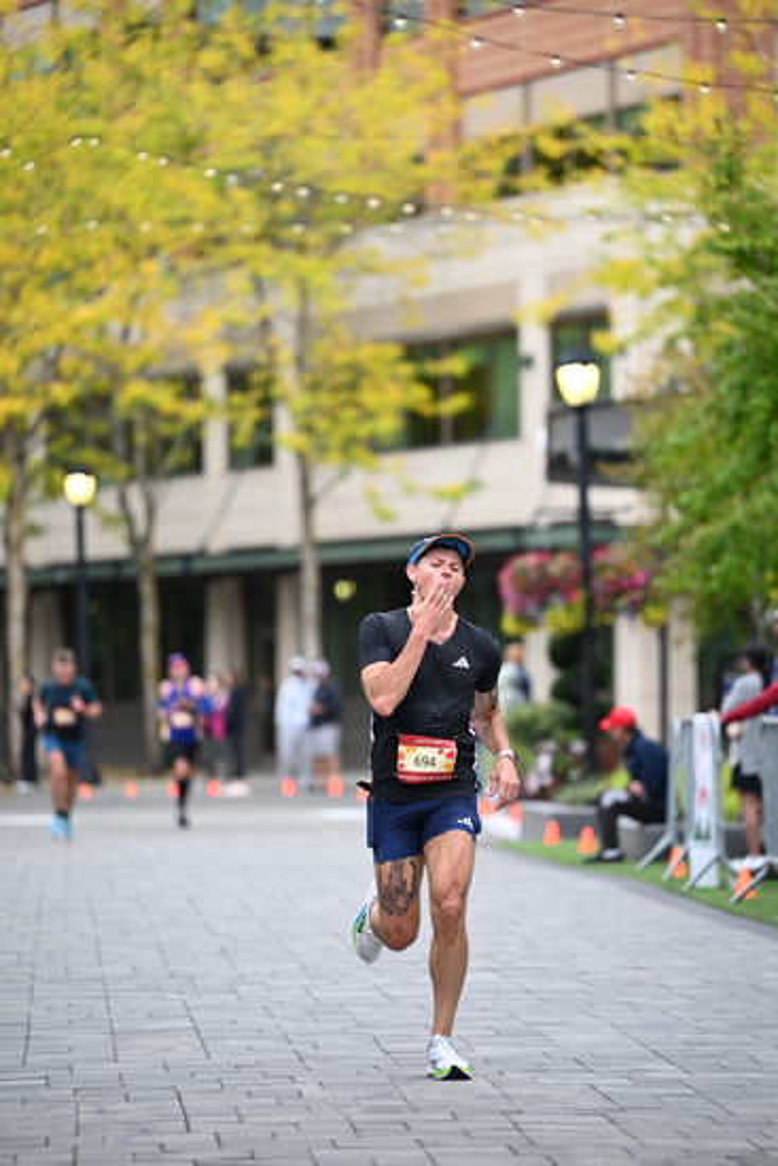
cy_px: 583
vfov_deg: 12.4
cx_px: 389
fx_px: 5345
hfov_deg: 8.3
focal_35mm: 165
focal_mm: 165
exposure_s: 1/1600
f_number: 2.8
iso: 1000
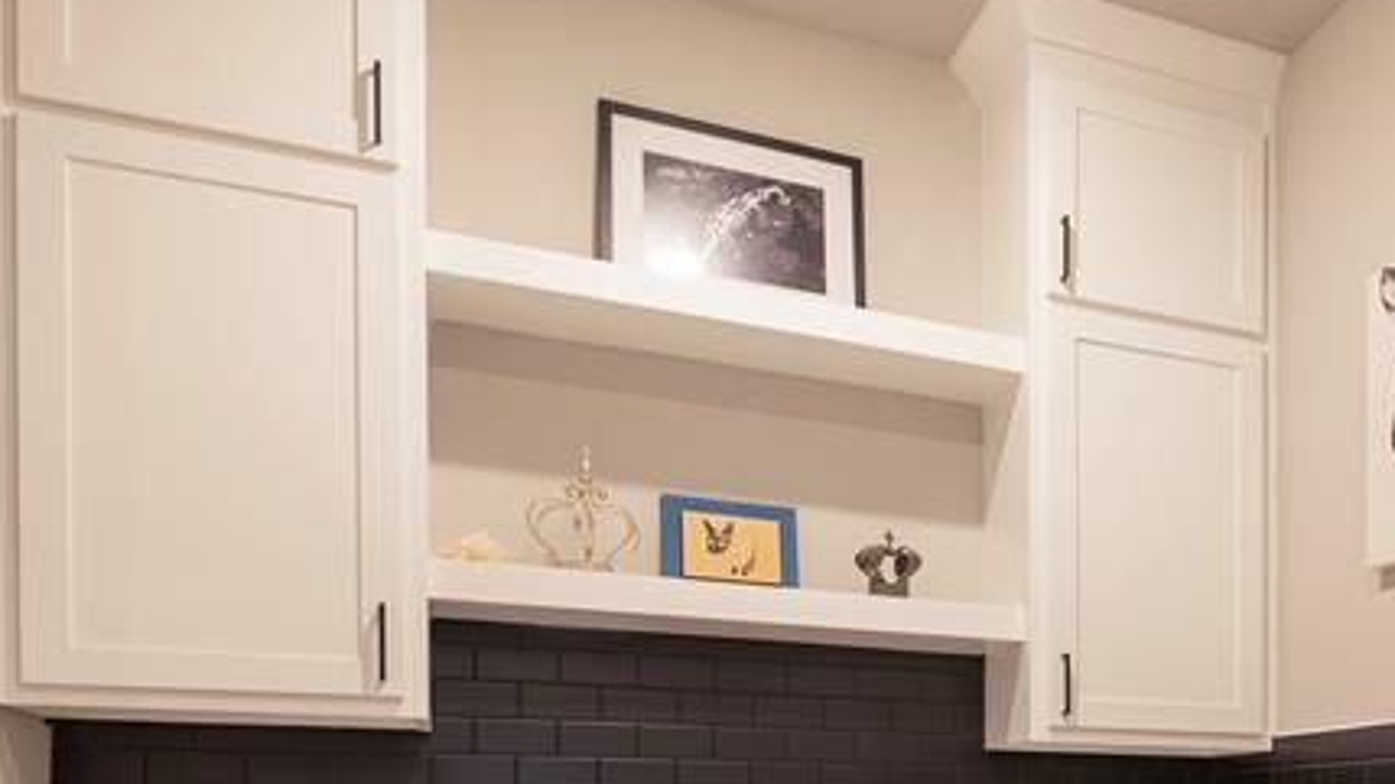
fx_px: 1479
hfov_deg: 44.2
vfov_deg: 27.3
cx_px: 1346
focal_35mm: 40
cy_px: 854
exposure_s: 1
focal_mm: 16
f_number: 7.1
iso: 100
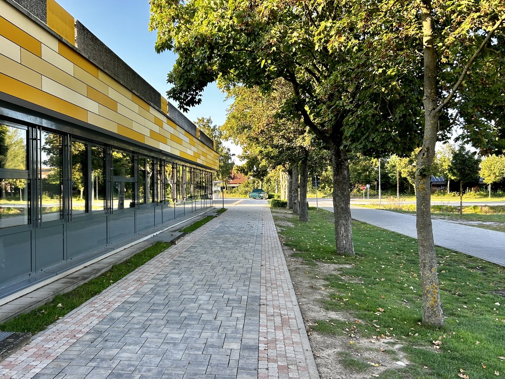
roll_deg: +0.3
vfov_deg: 53.1
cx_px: 252
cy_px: 190
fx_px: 379
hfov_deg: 67.3
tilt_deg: +0.2
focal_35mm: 26
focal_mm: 5.7
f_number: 1.5
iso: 50
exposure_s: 1/372
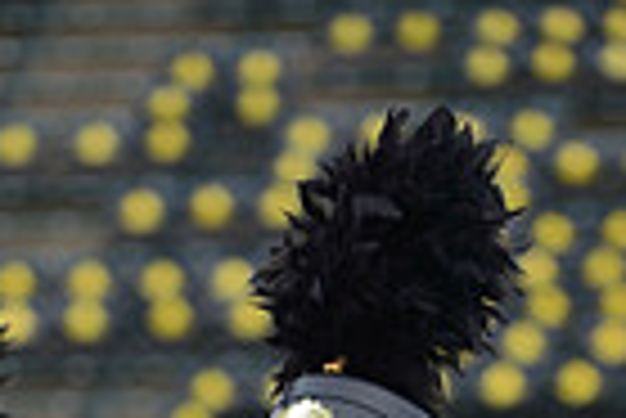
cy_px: 1007
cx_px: 304
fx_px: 11262
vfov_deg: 2.1
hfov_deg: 3.2
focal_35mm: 647
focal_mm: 200
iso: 200
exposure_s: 1/800
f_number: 5.6
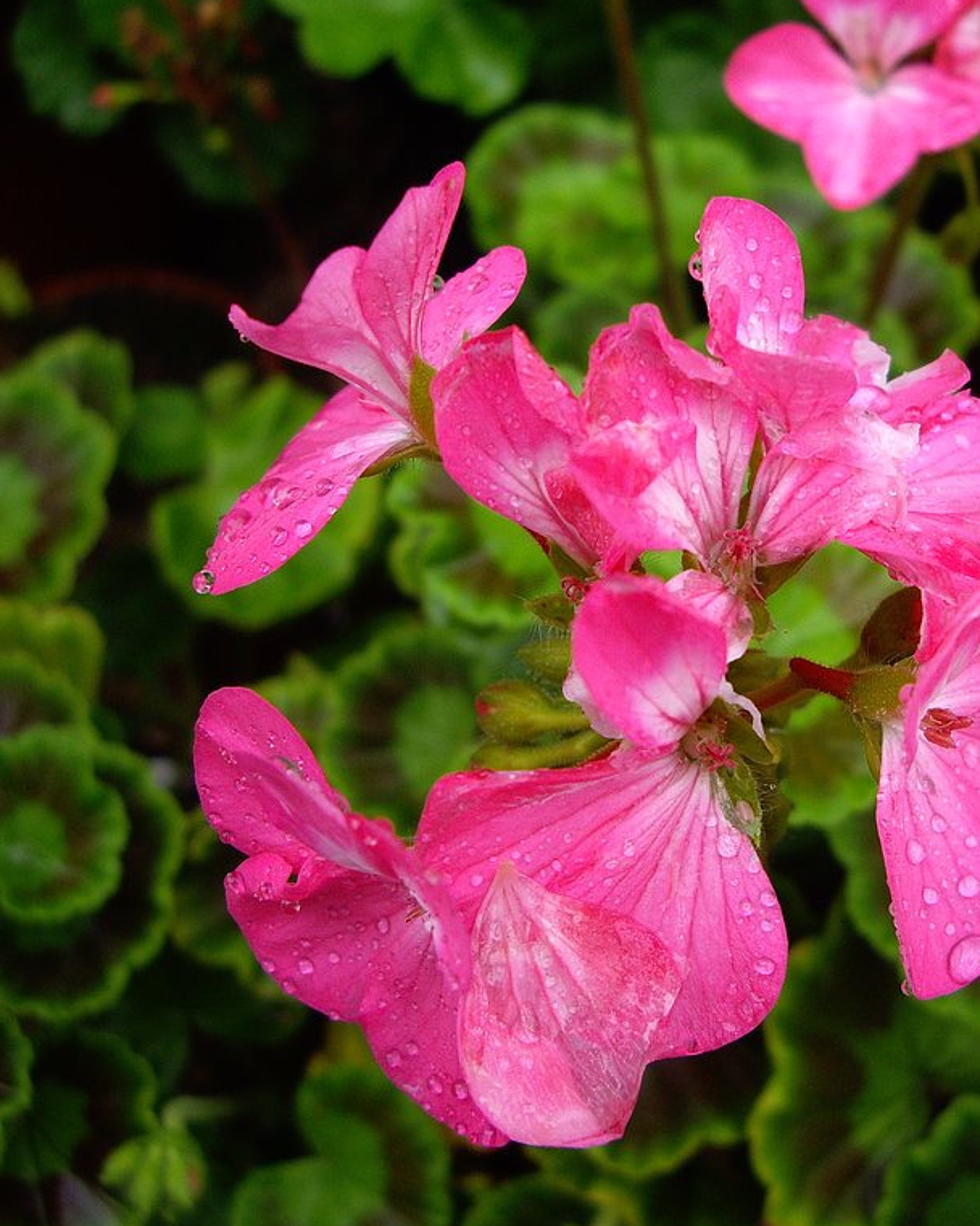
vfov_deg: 37.3
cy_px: 613
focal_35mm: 50
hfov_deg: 29.8
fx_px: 1813
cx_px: 714
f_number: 2.8
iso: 100
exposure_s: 1/125
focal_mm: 7.9
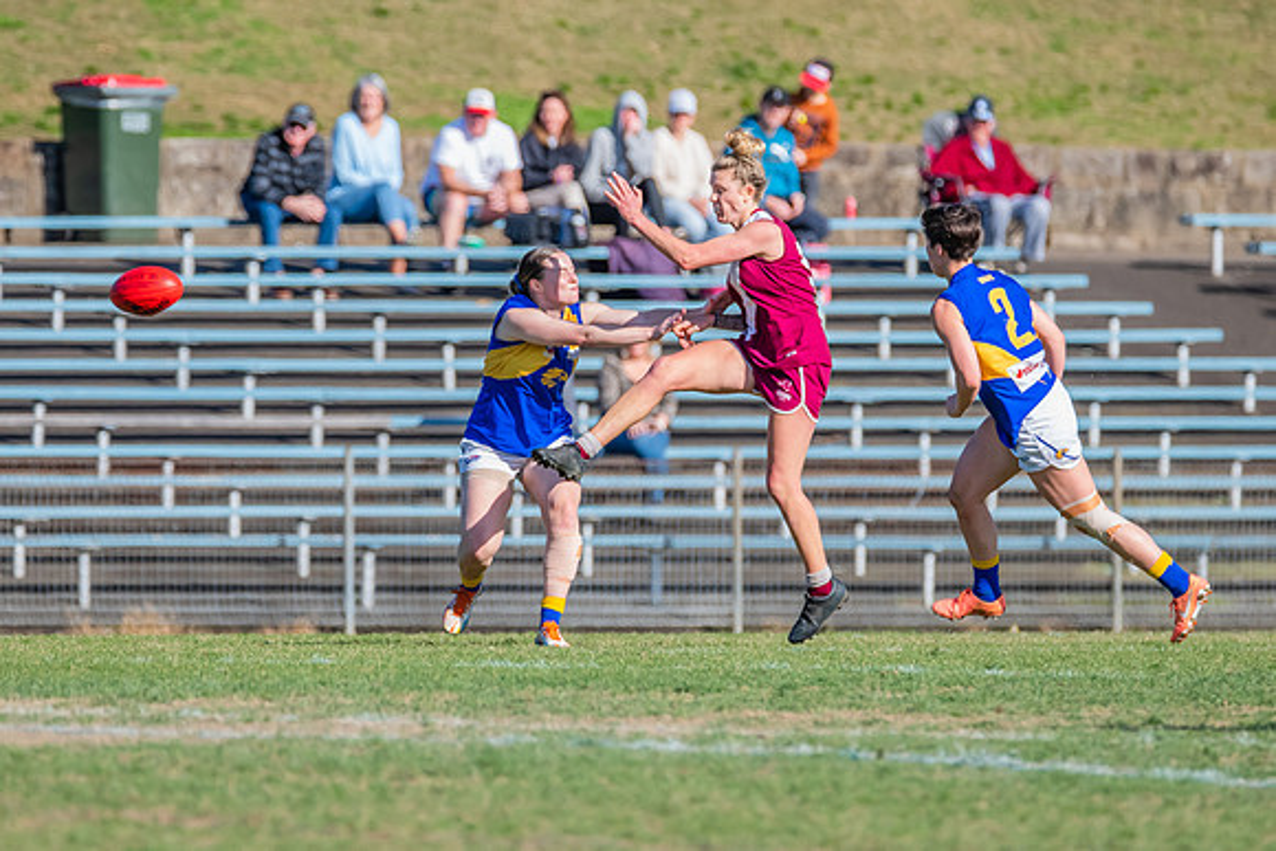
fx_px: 23015
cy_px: 332
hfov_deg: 3.2
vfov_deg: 2.1
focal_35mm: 649
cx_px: 597
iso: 800
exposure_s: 1/1600
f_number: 9
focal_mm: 460
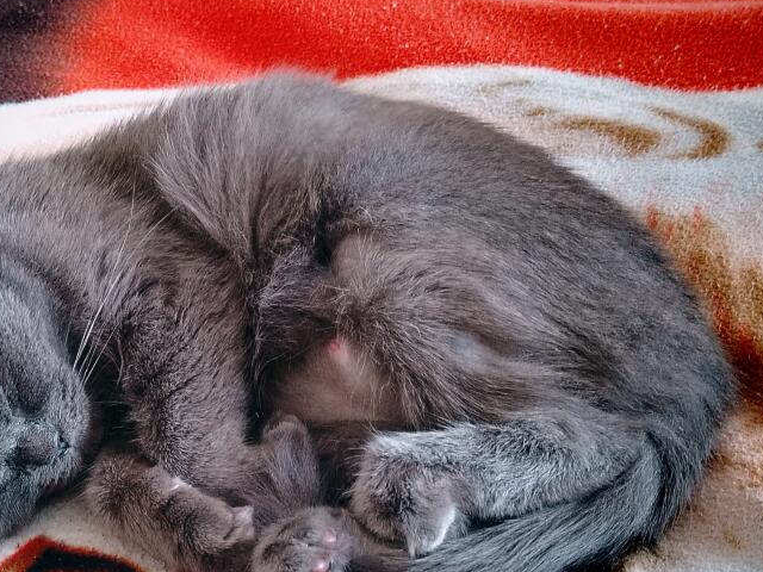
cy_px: 363
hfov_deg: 34.0
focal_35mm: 56
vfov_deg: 26.0
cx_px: 255
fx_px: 1234
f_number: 1.75
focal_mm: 5.25
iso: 2681
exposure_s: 1/20
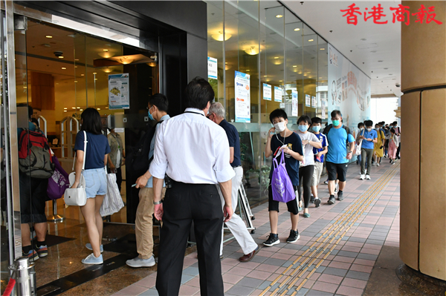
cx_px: 223
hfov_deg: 57.3
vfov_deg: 39.9
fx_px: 408
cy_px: 148
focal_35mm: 33
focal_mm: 22
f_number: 6.3
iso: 2000
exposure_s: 1/320
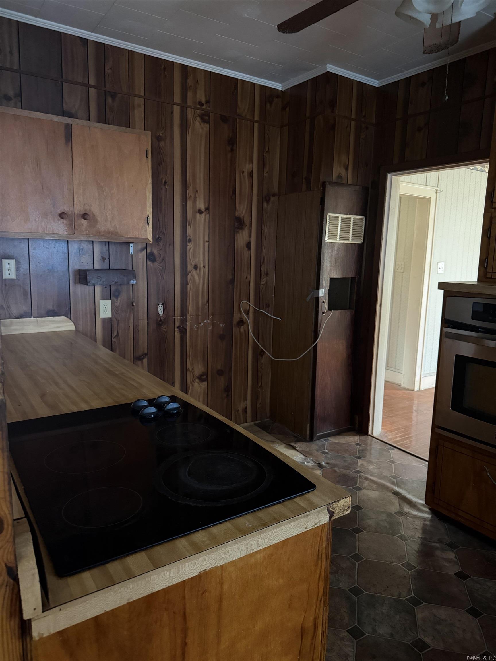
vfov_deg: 71.6
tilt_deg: -9.2
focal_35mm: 24
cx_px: 248
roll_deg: -1.4
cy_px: 330
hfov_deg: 56.8
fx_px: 459
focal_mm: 6.76
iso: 1250
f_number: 1.78
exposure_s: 1/30
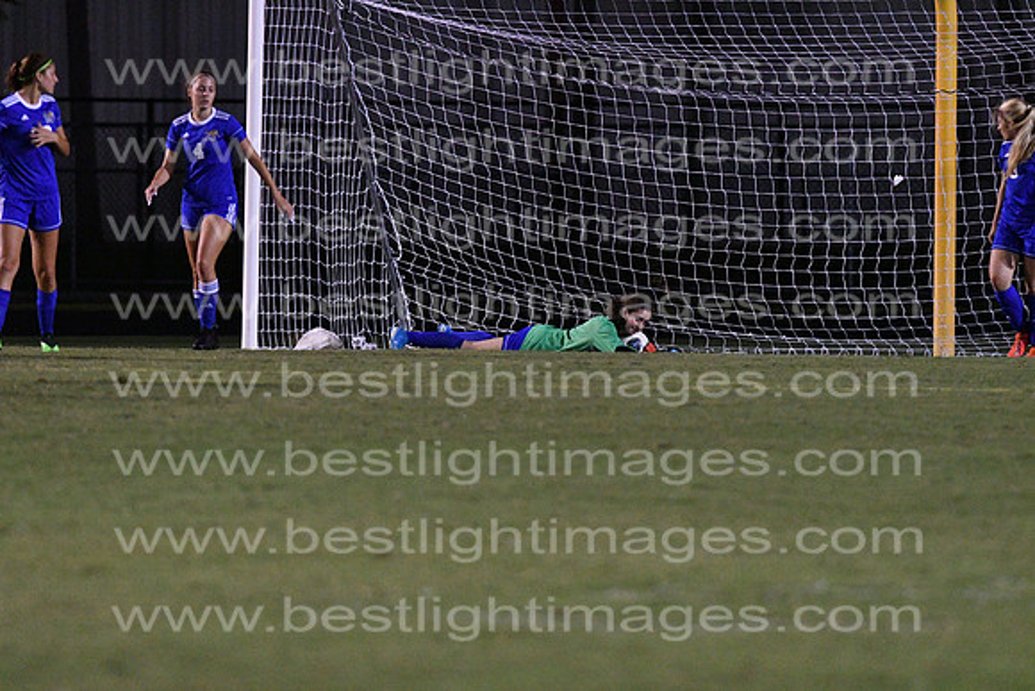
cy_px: 346
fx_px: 12940
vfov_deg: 3.1
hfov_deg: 4.6
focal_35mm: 450
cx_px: 518
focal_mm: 300
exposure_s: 1/640
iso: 10000
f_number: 3.5
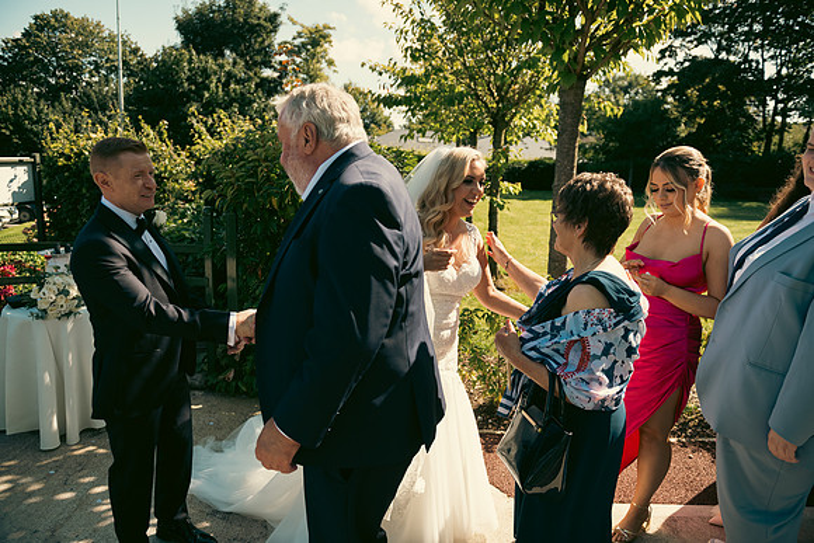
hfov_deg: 73.7
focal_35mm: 24
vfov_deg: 53.2
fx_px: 543
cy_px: 272
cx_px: 407
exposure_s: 1/1600
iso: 250
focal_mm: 24
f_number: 3.5
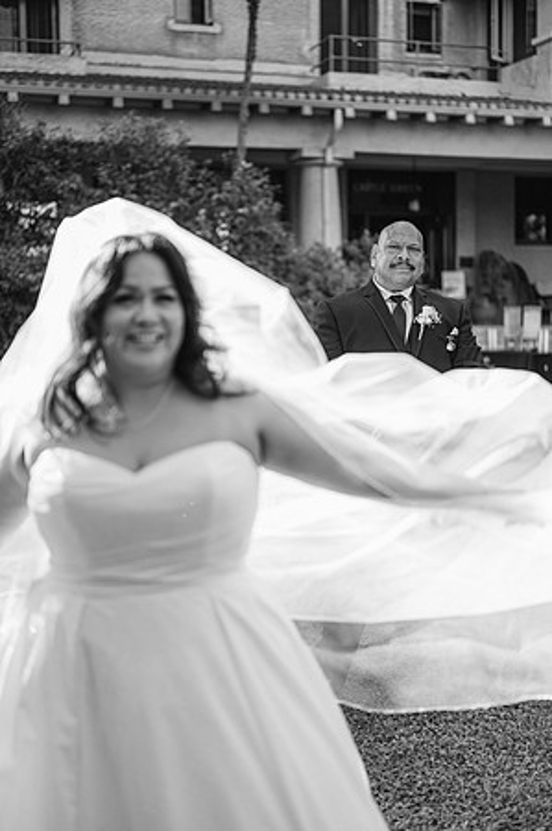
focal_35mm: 50
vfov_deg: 39.6
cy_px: 416
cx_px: 276
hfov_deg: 26.9
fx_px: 1153
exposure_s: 1/1250
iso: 320
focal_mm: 50
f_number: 1.8
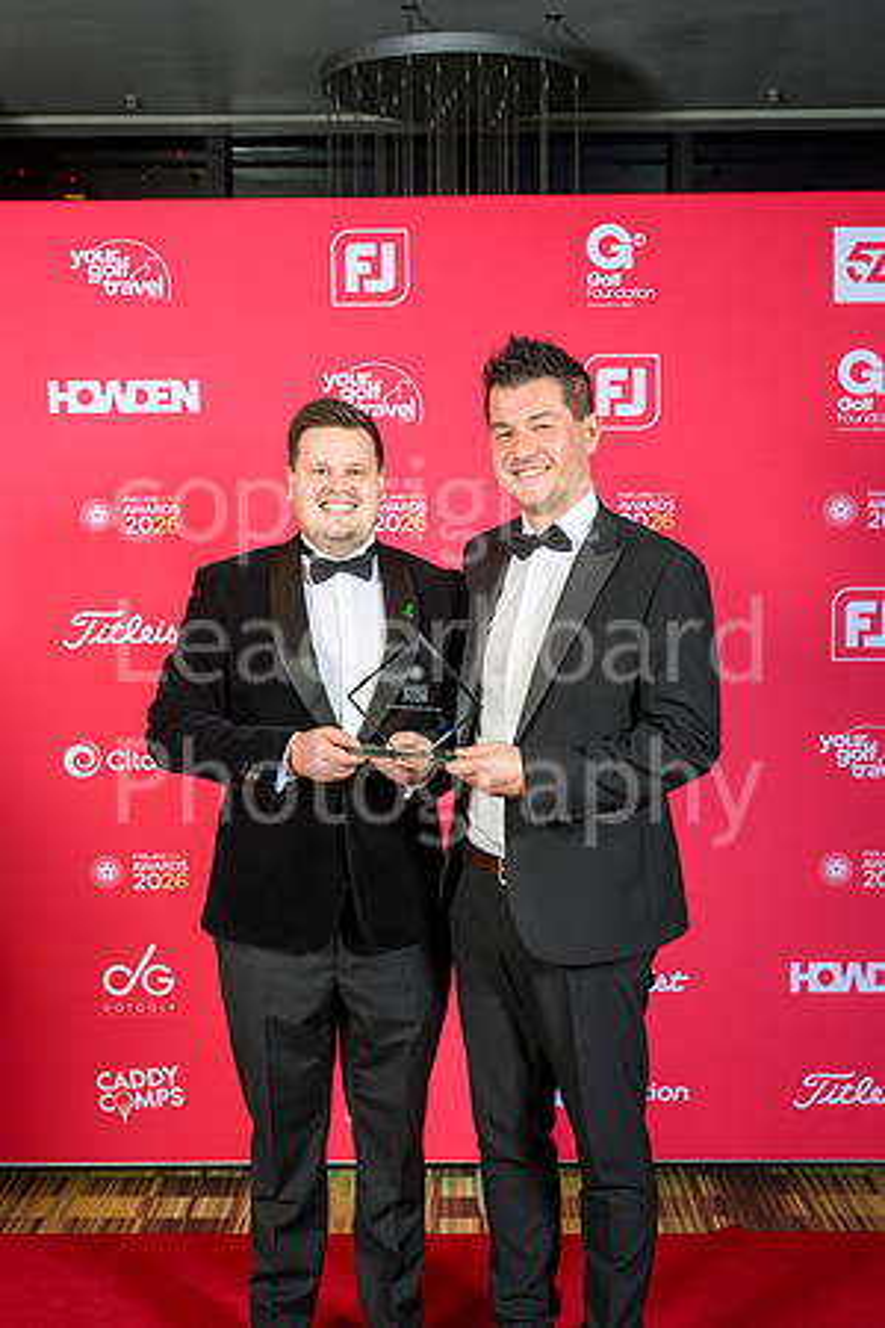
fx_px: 1549
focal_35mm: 42
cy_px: 664
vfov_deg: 46.4
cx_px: 442
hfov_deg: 31.9
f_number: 5.6
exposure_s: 1/125
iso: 250
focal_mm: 42
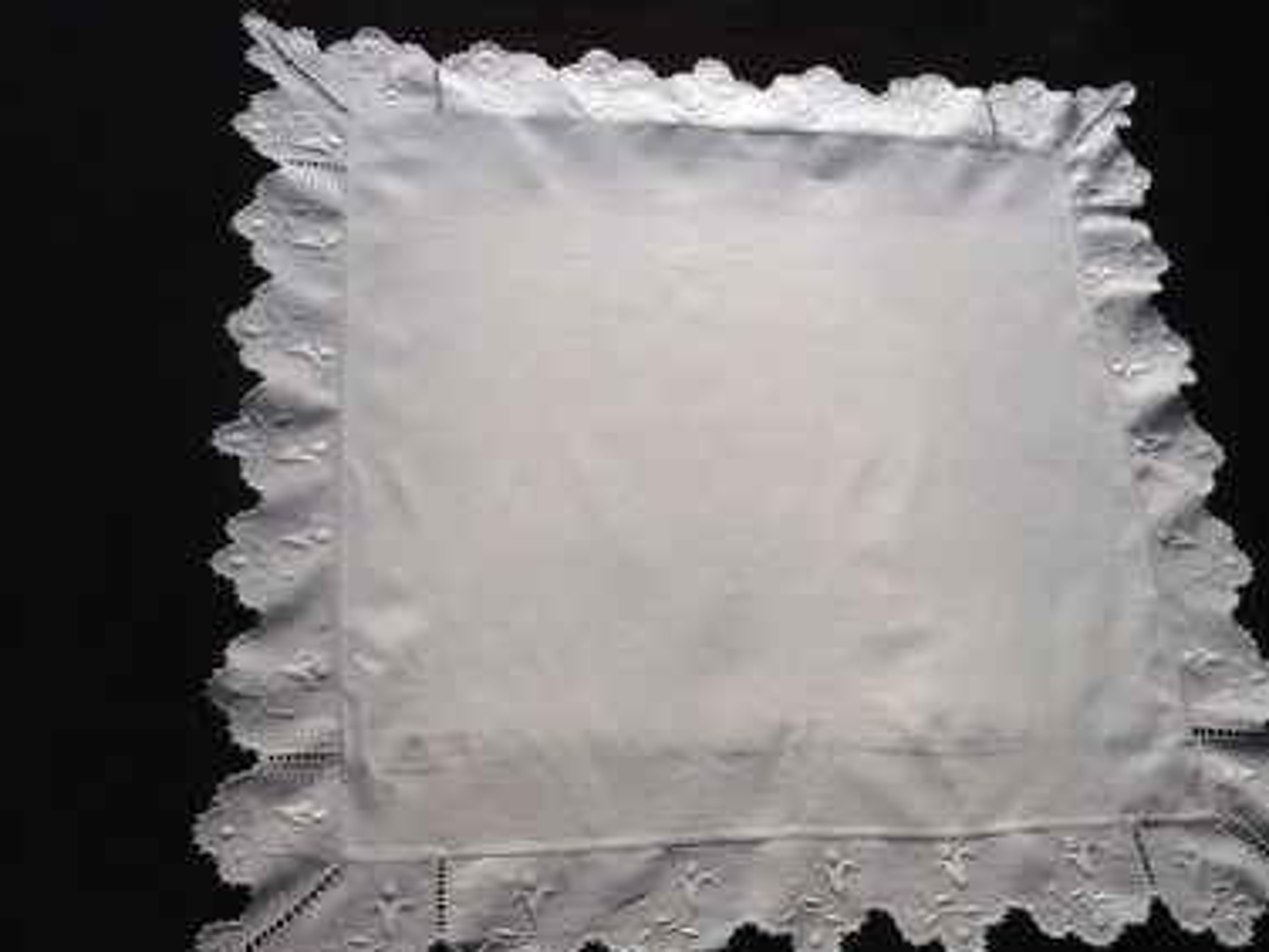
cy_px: 530
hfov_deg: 45.6
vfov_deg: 35.1
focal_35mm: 41
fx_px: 1503
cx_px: 739
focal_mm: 5.8
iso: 400
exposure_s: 1/640
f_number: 2.8
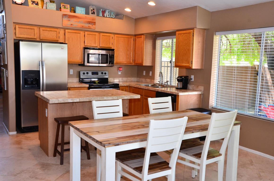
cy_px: 90
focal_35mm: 33
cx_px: 137
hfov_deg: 57.3
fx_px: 251
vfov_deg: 39.8
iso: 800
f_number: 8
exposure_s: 1/30
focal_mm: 22
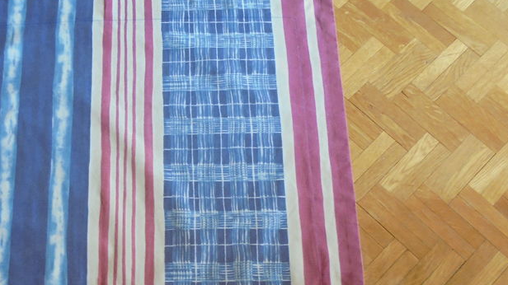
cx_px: 161
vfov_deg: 25.2
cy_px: 251
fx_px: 619
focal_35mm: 46
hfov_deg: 43.8
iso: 200
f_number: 3.5
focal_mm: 4.6
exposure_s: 1/30
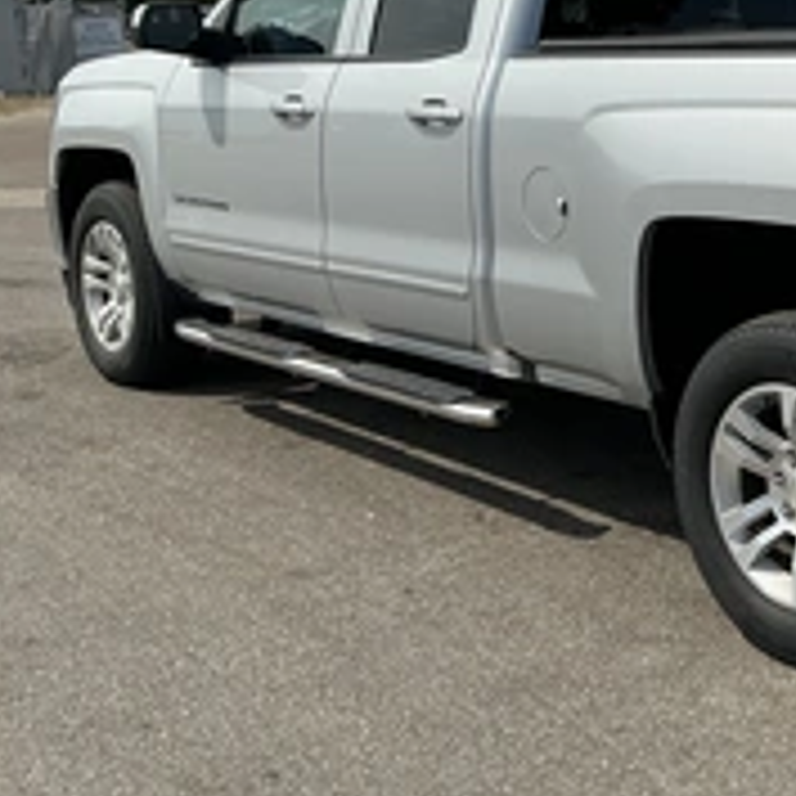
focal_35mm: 56
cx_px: 872
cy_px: 175
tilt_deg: -4.4
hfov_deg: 27.9
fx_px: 1457
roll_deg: +0.8
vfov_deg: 29.9
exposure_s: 1/2667
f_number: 1.8
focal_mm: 3
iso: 25
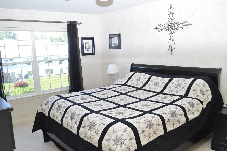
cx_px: 114
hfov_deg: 62.0
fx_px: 189
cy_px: 76
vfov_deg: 43.5
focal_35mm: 30
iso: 400
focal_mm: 20
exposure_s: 1/125
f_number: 5.6
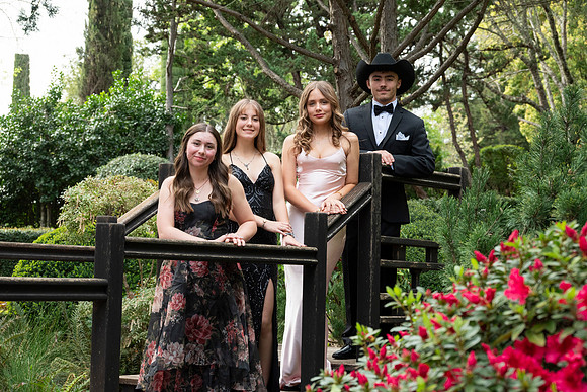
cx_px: 294
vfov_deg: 18.9
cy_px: 196
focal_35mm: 72
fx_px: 1174
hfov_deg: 28.1
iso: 1250
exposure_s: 1/640
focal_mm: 72
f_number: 7.1
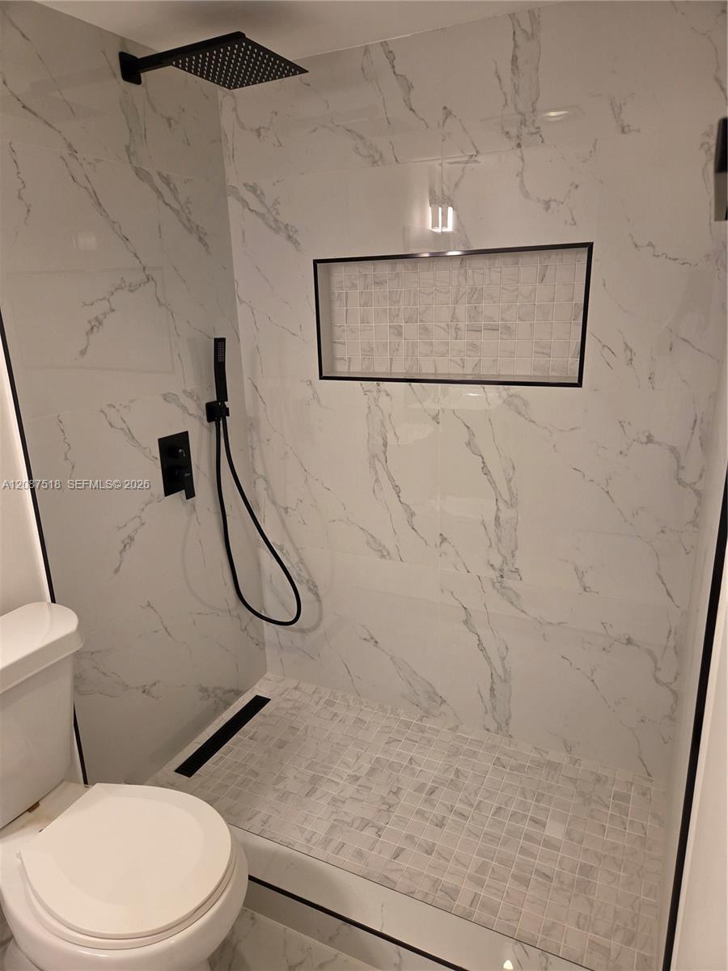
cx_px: 364
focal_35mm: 23
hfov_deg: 58.9
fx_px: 645
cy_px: 486
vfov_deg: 73.9
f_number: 1.8
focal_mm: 5.4
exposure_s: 1/120
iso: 400
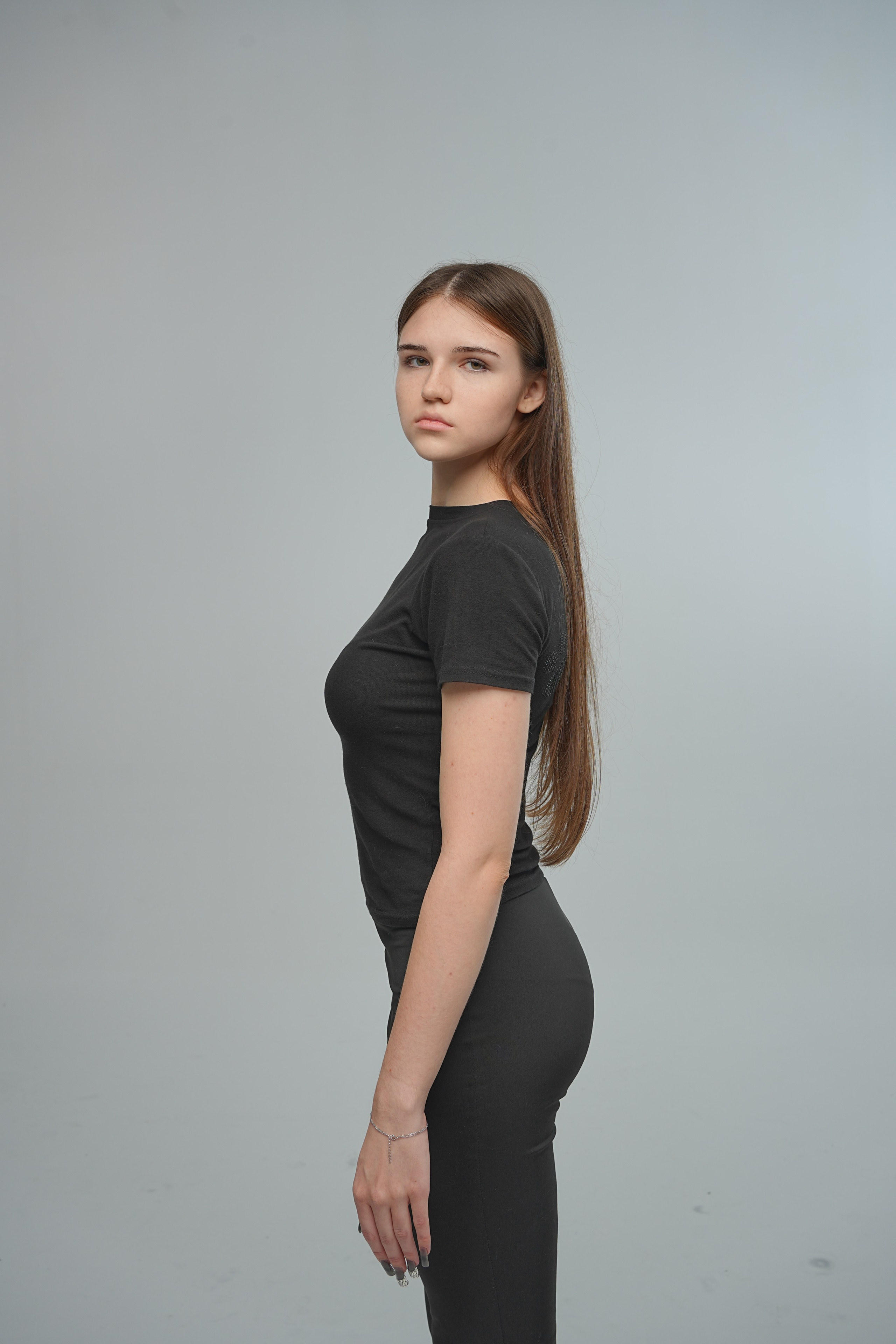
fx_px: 1307
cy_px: 672
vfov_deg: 54.4
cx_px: 448
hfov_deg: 37.9
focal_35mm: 35
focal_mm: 35
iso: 100
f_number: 7.1
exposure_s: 1/160
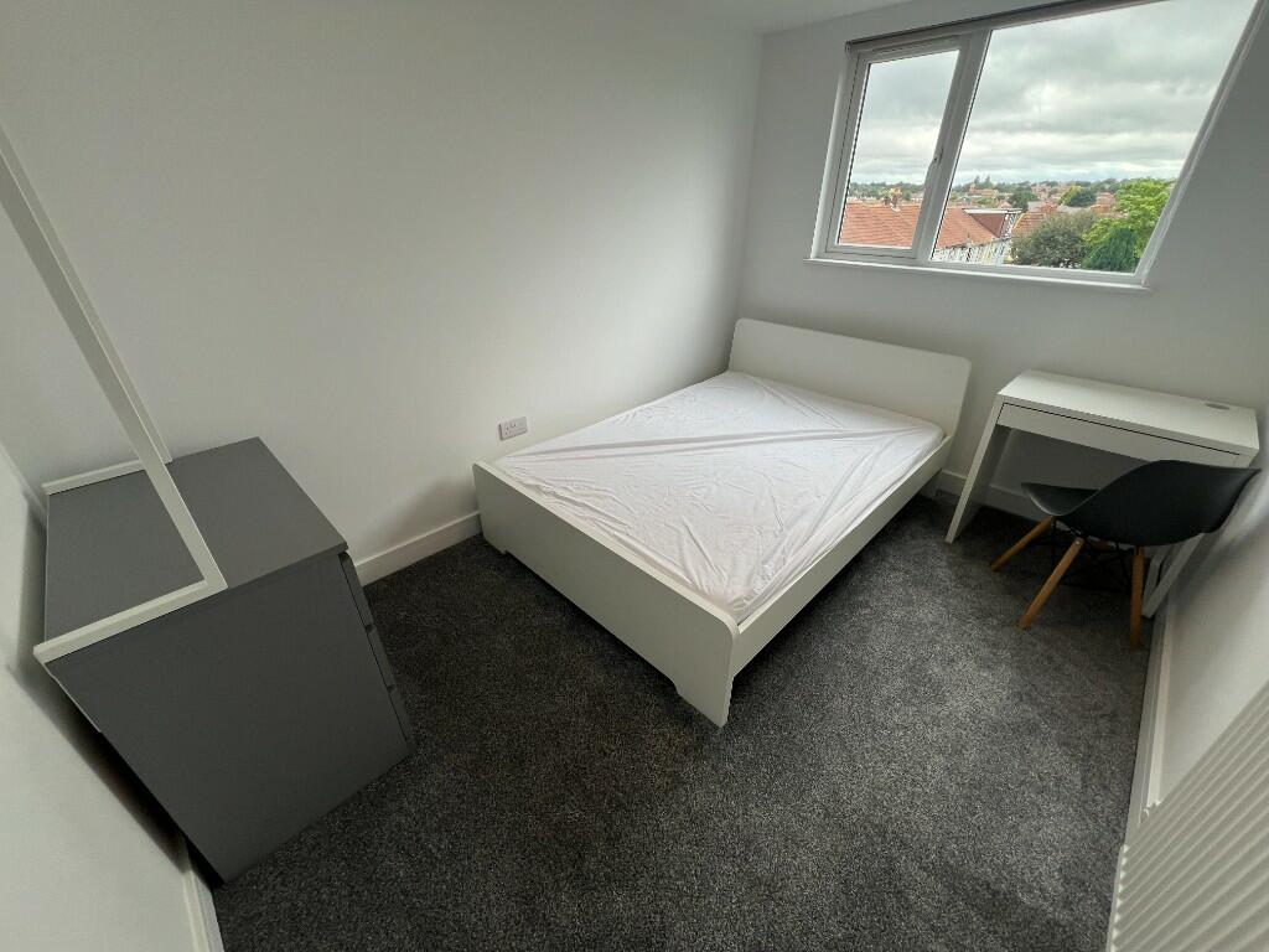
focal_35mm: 13
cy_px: 476
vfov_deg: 89.9
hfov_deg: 106.2
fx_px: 477
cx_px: 634
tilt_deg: -29.4
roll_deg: -0.2
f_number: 1.8
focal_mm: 1.57
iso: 40
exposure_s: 1/99
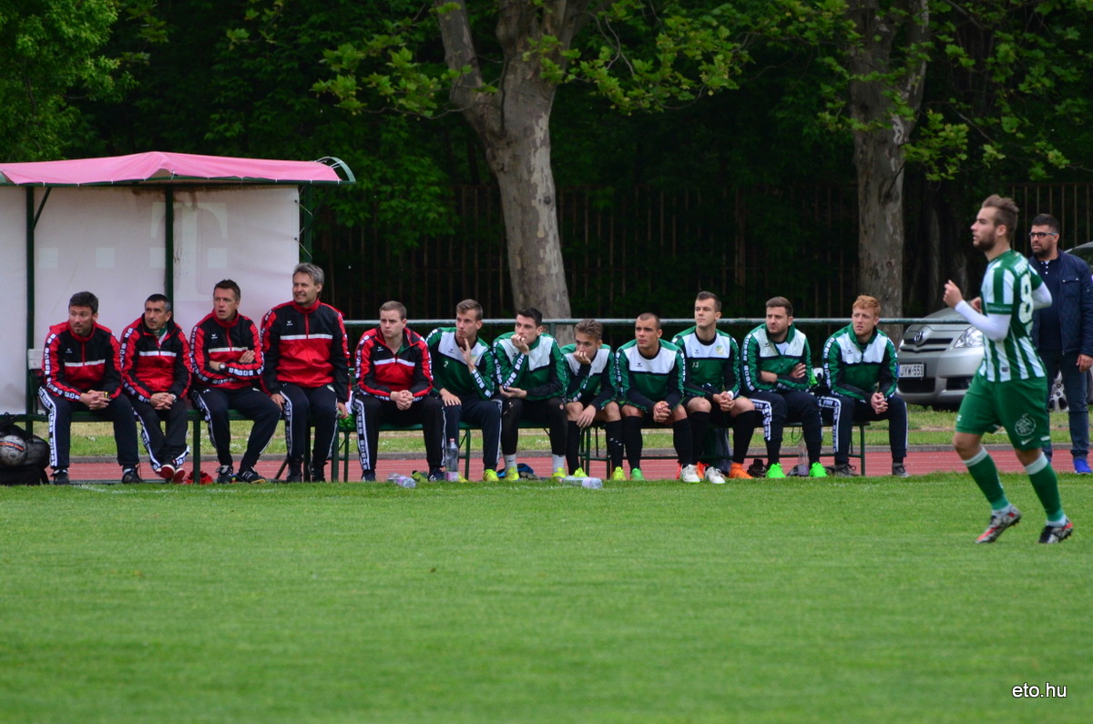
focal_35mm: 450
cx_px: 546
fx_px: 13635
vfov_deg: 3.0
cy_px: 362
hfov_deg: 4.6
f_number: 5.6
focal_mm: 300
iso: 1250
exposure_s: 1/640
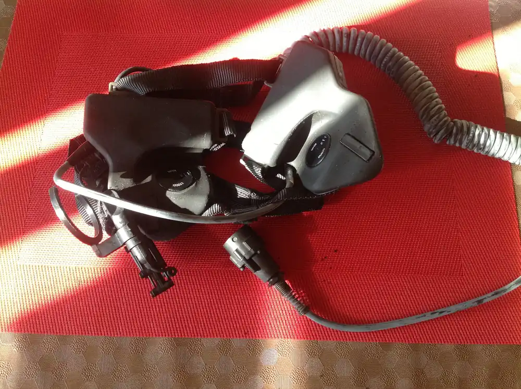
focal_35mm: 35
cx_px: 260
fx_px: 526
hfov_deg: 52.7
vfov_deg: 40.6
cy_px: 194
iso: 100
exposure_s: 1/120
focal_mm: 4.28
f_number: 2.4
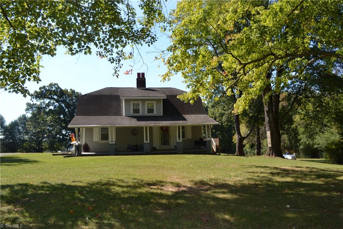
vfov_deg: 47.9
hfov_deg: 67.4
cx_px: 172
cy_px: 114
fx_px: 257
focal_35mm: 27
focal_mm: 18
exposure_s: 1/200
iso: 100
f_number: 7.1
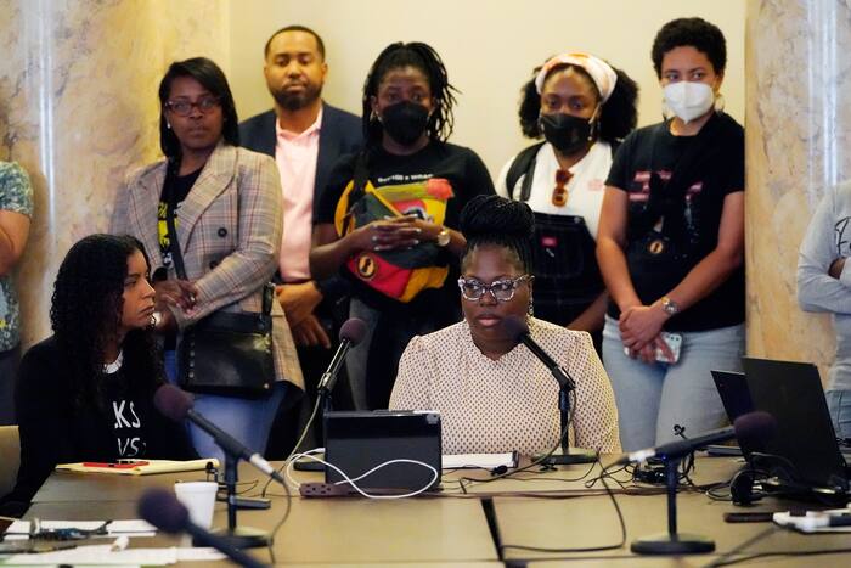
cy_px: 284
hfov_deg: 9.8
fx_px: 4941
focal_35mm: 209
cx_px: 426
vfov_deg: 6.6
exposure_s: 1/160
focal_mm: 209
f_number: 5.6
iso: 16000
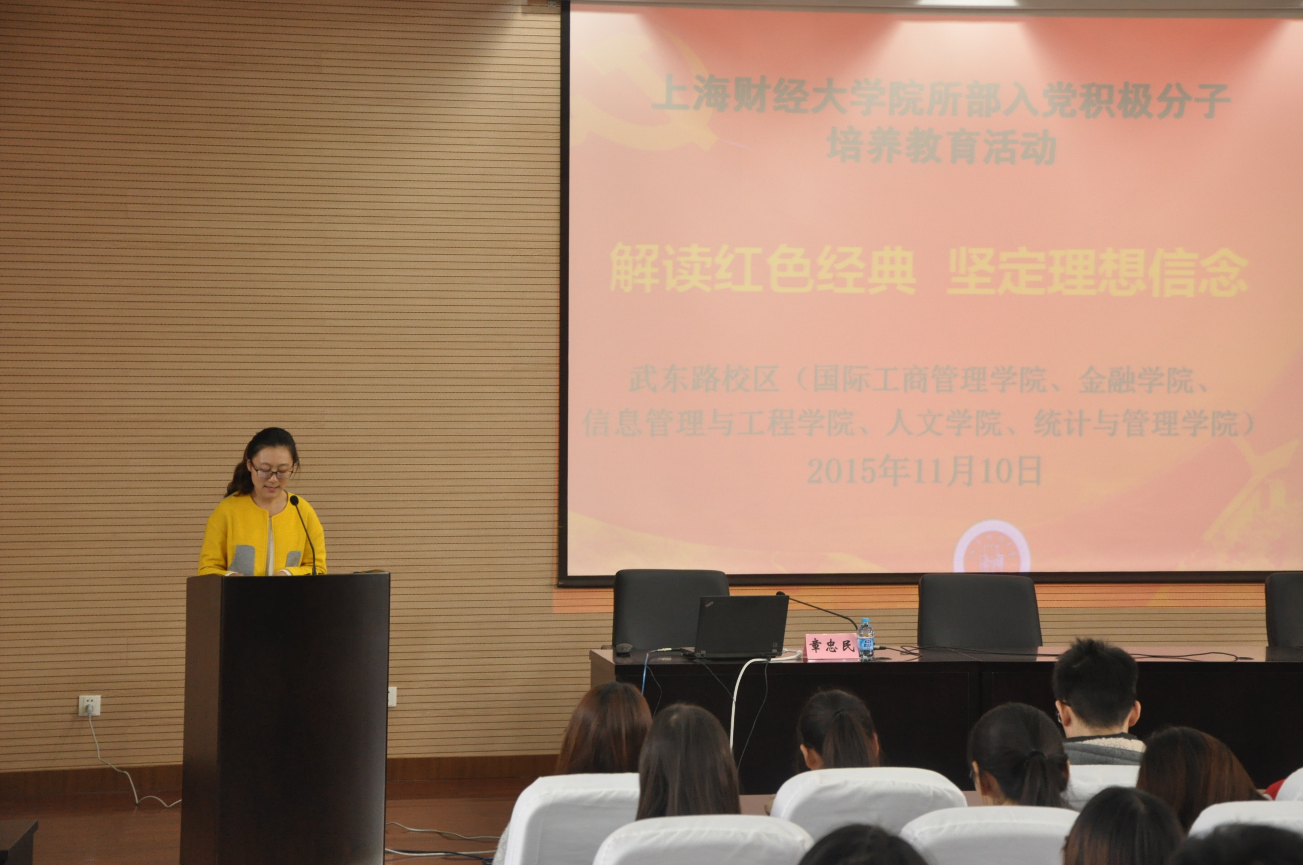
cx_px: 652
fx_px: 2820
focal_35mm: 78
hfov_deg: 26.0
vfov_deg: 17.4
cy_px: 432
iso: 1000
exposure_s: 1/30
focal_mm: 52
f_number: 5
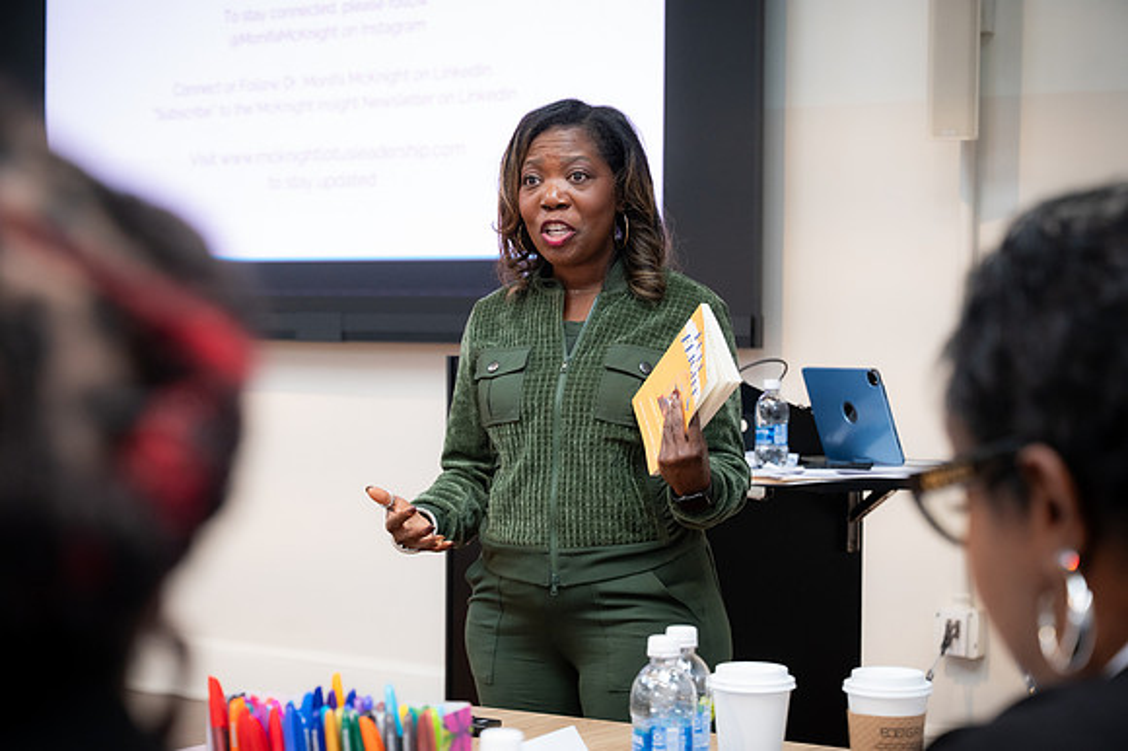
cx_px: 564
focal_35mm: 70
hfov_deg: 28.9
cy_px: 376
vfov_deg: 19.4
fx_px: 2192
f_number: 5
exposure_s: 1/250
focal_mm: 70
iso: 2000
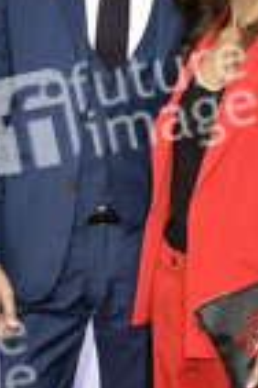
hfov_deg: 15.0
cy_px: 248
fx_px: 978
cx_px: 195
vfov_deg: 22.3
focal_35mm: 91
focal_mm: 32
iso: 320
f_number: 6.3
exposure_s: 1/160
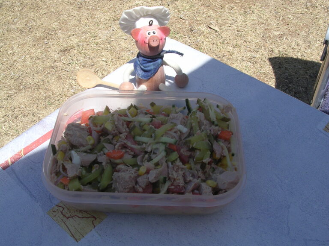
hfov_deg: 45.8
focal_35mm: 41
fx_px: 390
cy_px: 123
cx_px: 164
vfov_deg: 35.1
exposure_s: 1/283
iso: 100
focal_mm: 6.2
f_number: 5.8
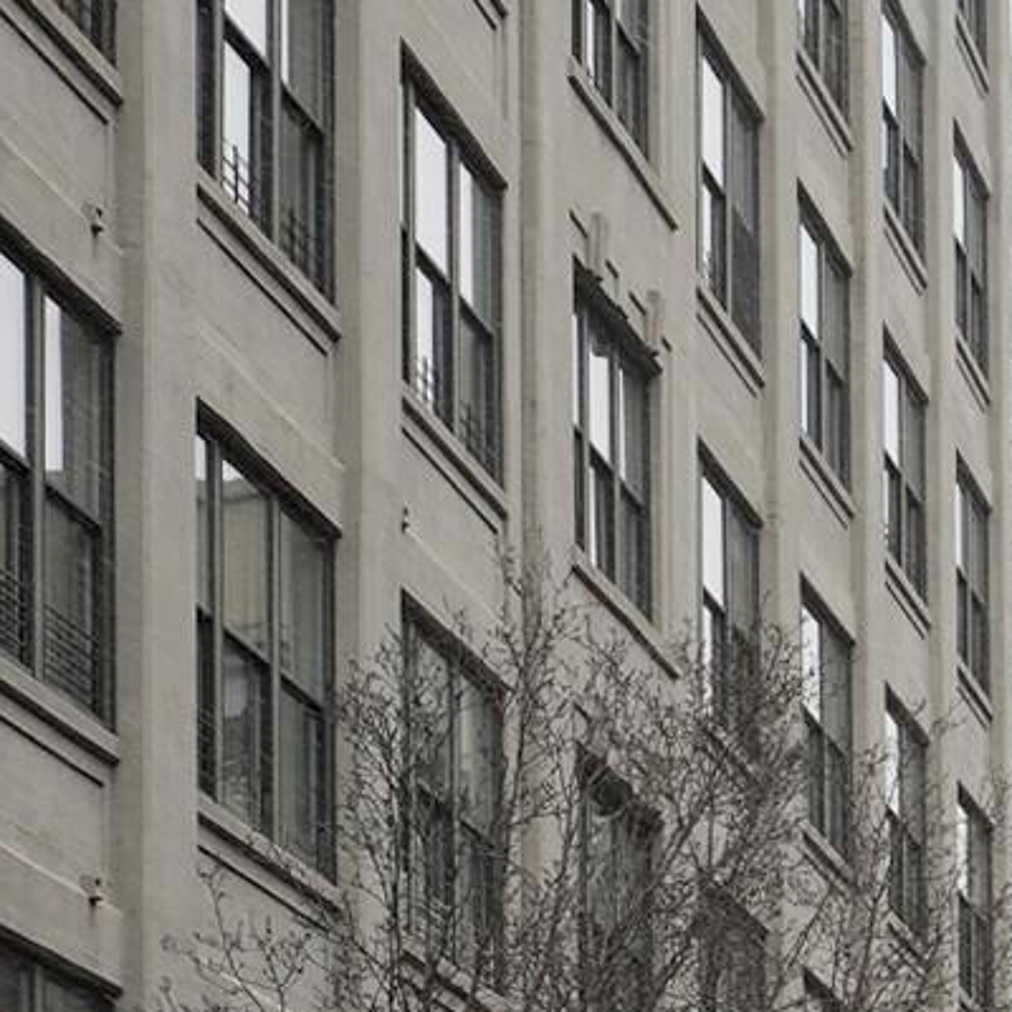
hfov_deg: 9.7
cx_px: 1941
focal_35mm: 170
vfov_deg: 9.9
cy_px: 1561
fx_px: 5623
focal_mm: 40
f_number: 9
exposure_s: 1/125
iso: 320
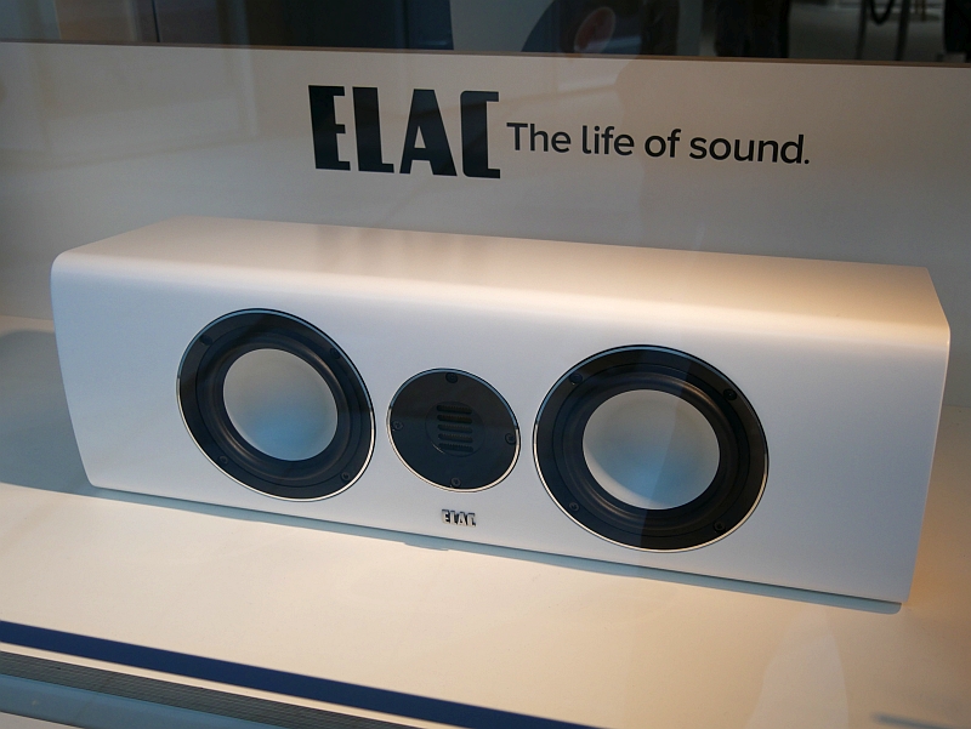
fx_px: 1179
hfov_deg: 44.8
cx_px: 486
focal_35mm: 42
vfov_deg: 34.4
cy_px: 364
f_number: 4
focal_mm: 21
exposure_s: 1/125
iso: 250
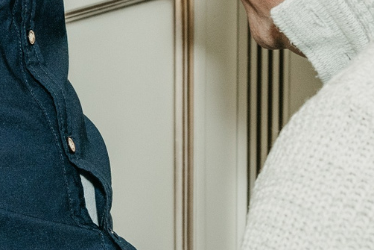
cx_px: 14
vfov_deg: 6.4
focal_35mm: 214
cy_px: 22
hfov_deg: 9.6
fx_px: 2224
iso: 320
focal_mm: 42
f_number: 5.6
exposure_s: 1/160
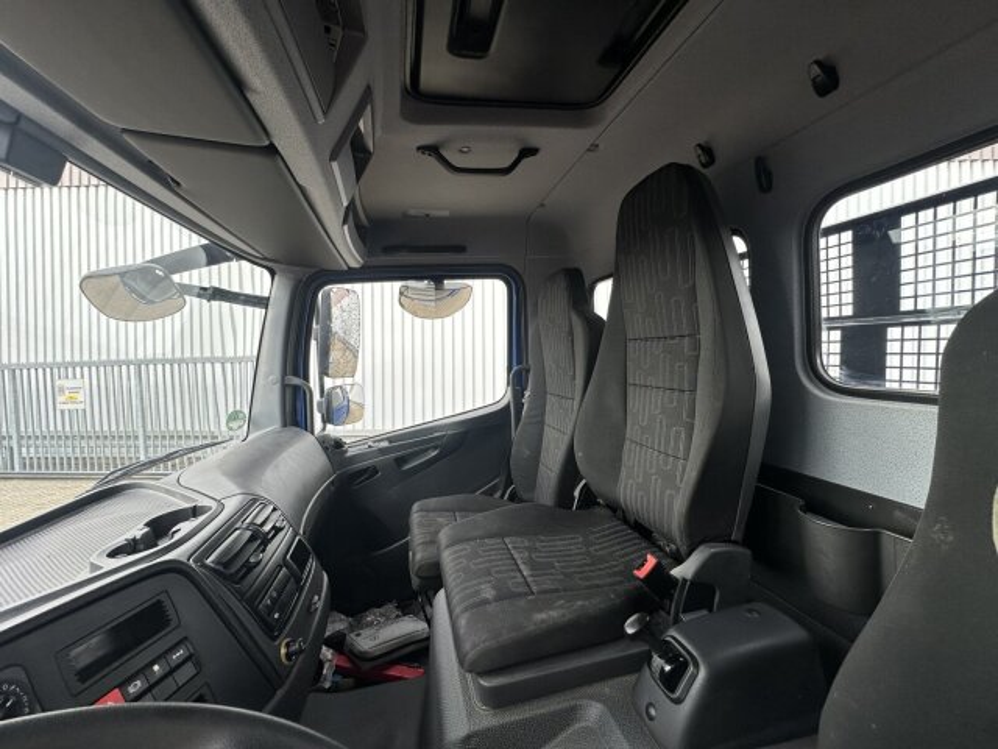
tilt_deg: +0.8
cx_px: 499
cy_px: 374
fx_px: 404
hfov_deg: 102.1
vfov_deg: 85.7
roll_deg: -0.8
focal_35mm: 14
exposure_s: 1/99
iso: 50
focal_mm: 2.22
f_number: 2.2
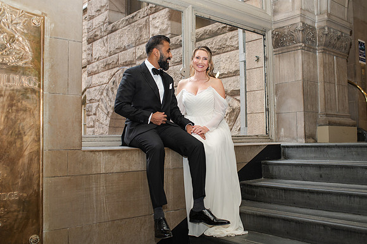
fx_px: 374
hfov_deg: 52.3
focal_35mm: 37
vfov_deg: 36.2
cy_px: 119
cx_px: 188
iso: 1000
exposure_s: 1/200
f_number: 3.5
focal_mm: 35
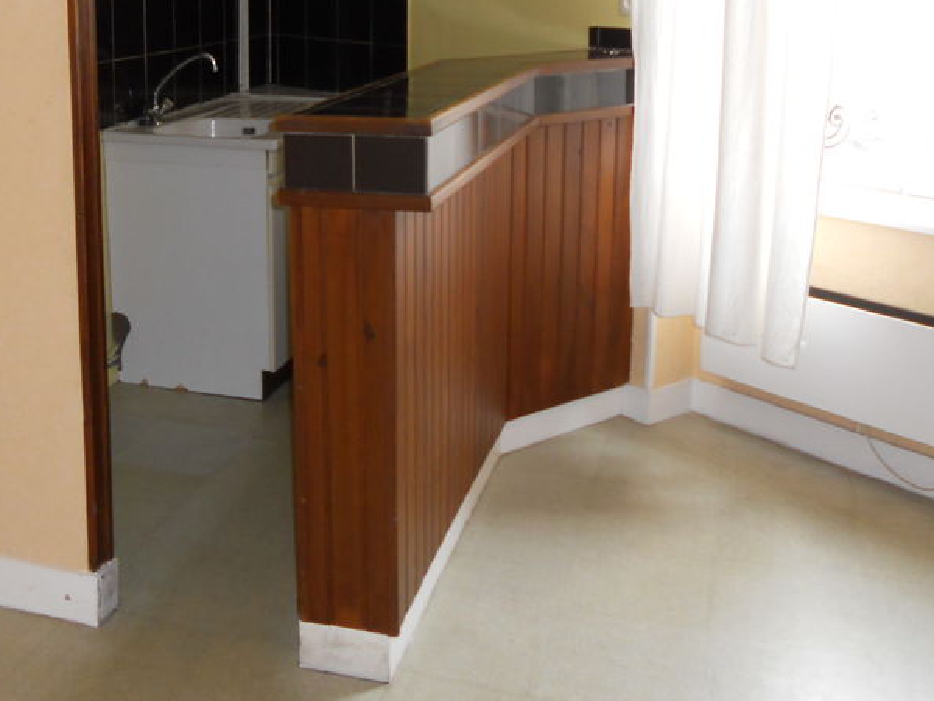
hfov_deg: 41.8
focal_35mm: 45
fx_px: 1214
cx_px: 358
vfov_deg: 31.5
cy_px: 156
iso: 200
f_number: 3.2
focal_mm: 4.9
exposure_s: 1/25
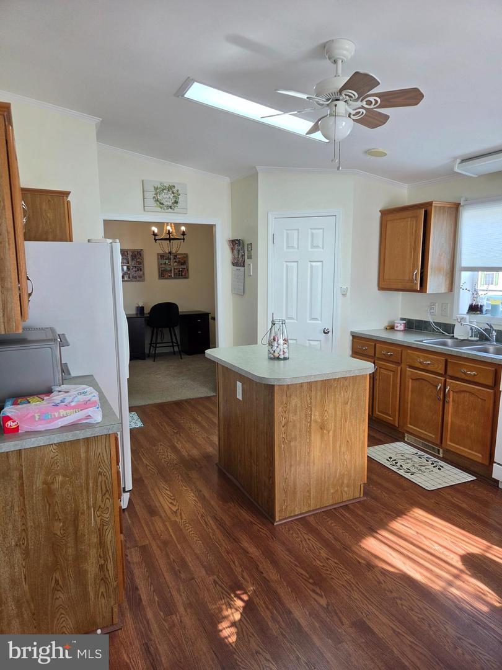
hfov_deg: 58.9
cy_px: 335
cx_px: 251
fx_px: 445
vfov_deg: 73.9
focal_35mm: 23
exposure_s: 1/120
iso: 64
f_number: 1.8
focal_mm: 5.4
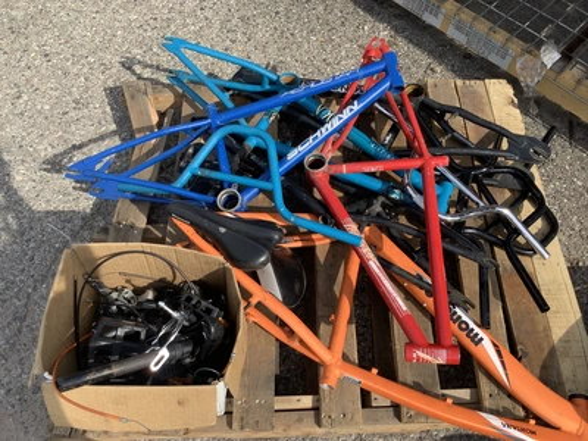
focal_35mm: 31
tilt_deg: -59.7
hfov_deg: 58.4
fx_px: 527
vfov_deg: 45.4
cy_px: 220
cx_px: 294
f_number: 2.4
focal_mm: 3.3
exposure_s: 1/783
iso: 25
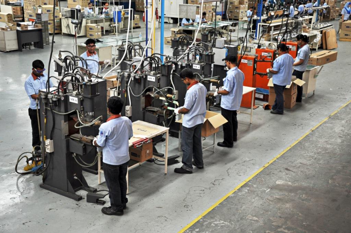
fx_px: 467
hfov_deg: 41.2
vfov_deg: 28.0
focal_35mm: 48
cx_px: 176
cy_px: 116
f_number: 5
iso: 200
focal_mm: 32
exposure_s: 1/20
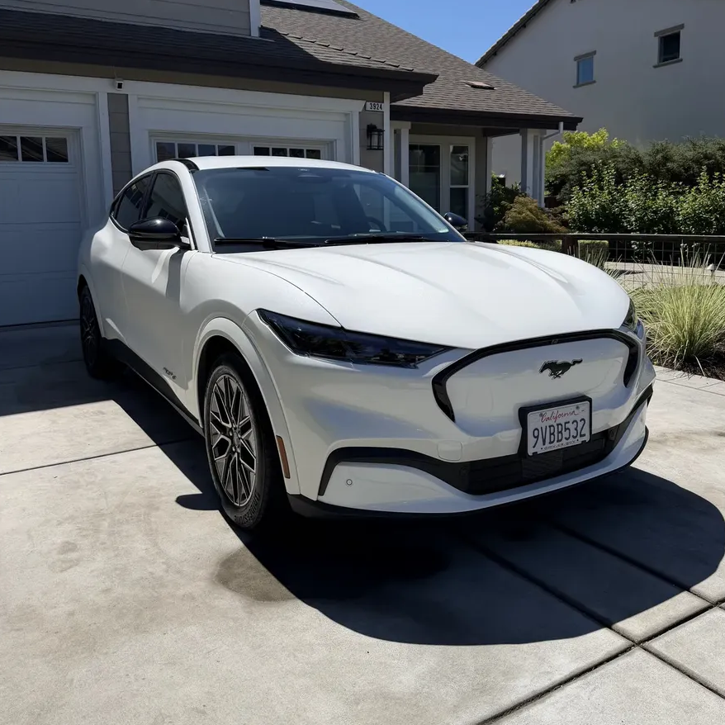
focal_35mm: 29
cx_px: 367
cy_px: 303
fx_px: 687
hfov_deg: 55.6
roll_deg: +0.8
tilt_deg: -7.0
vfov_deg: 55.3
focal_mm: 6.76
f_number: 1.78
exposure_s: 1/6173
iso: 80
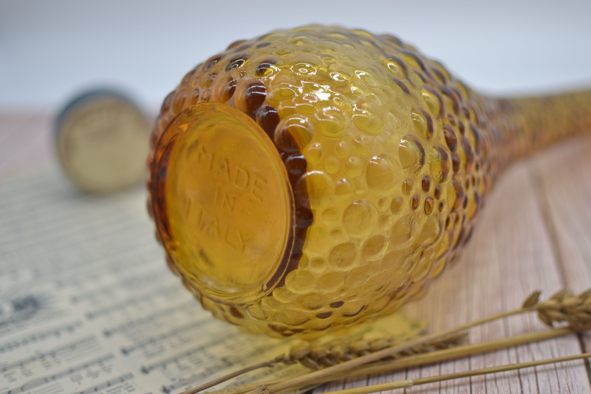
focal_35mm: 52
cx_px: 296
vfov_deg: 25.8
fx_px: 862
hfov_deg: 37.9
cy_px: 197
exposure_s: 1/500
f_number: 1.8
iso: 100
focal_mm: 35
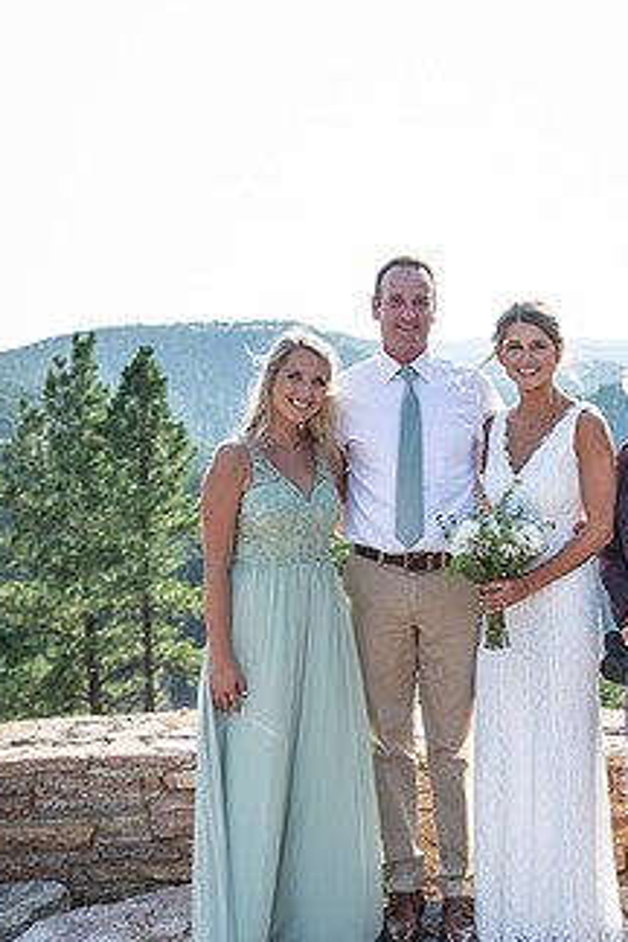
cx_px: 416
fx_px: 1308
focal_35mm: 50
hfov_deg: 26.8
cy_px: 480
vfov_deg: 39.6
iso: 125
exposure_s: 1/400
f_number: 3.5
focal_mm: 36
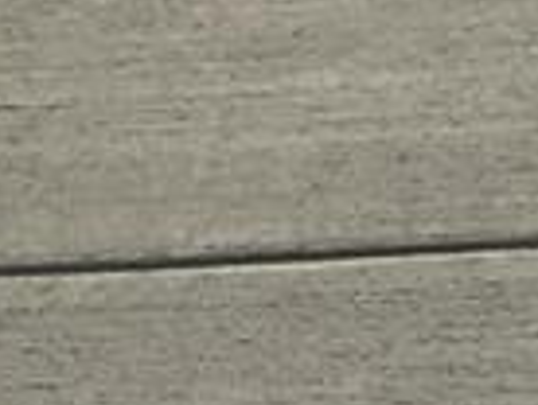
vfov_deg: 5.3
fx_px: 3923
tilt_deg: -14.6
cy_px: -1188
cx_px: 1392
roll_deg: +2.2
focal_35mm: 252
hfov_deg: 7.3
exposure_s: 1/3846
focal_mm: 4.15
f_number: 2.2
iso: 25
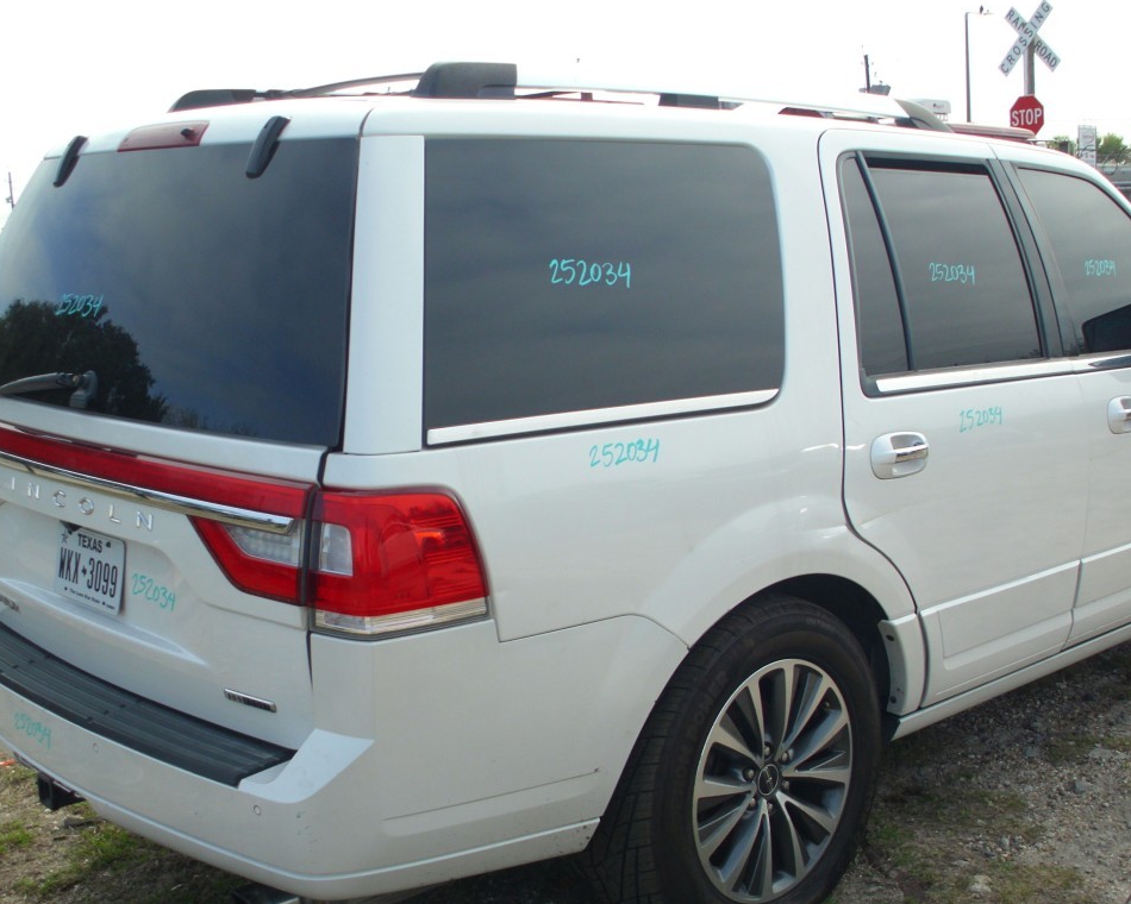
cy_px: 558
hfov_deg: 37.2
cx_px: 656
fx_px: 1674
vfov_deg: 30.1
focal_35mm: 50
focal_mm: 6.3
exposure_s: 1/122
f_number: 7.3
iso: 50
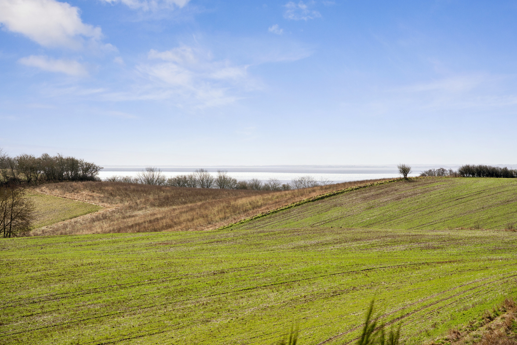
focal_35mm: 120
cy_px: 172
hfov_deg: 17.1
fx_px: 1723
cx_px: 258
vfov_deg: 11.4
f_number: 8
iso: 200
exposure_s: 1/1000
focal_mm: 120
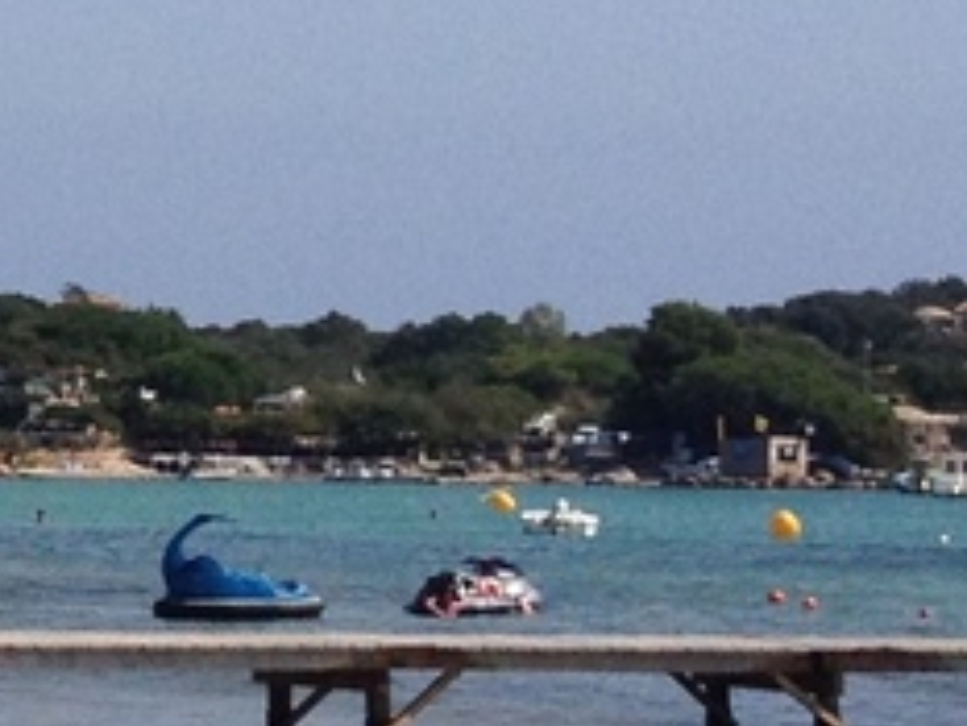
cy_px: 71
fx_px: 6708
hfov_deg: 7.5
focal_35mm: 240
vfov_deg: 6.2
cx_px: -1594
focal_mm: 4.28
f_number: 2.4
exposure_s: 1/2907
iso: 64
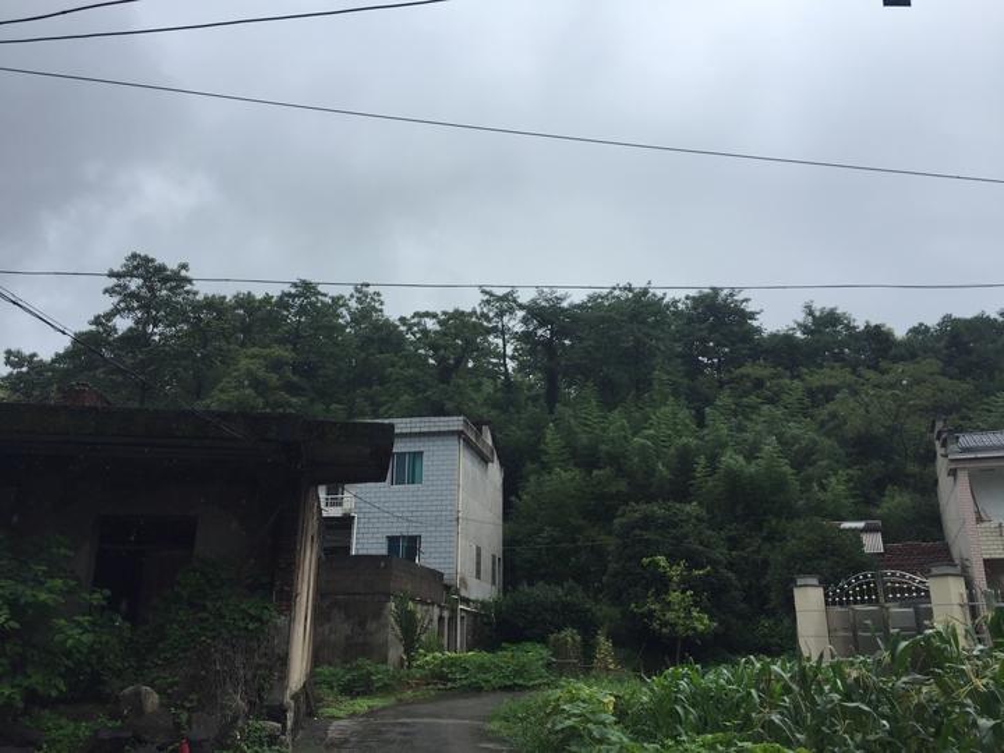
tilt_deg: +19.1
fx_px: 841
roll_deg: -1.5
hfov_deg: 61.7
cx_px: 502
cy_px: 376
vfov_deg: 48.2
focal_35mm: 29
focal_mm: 4.15
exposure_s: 1/1068
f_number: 2.2
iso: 32
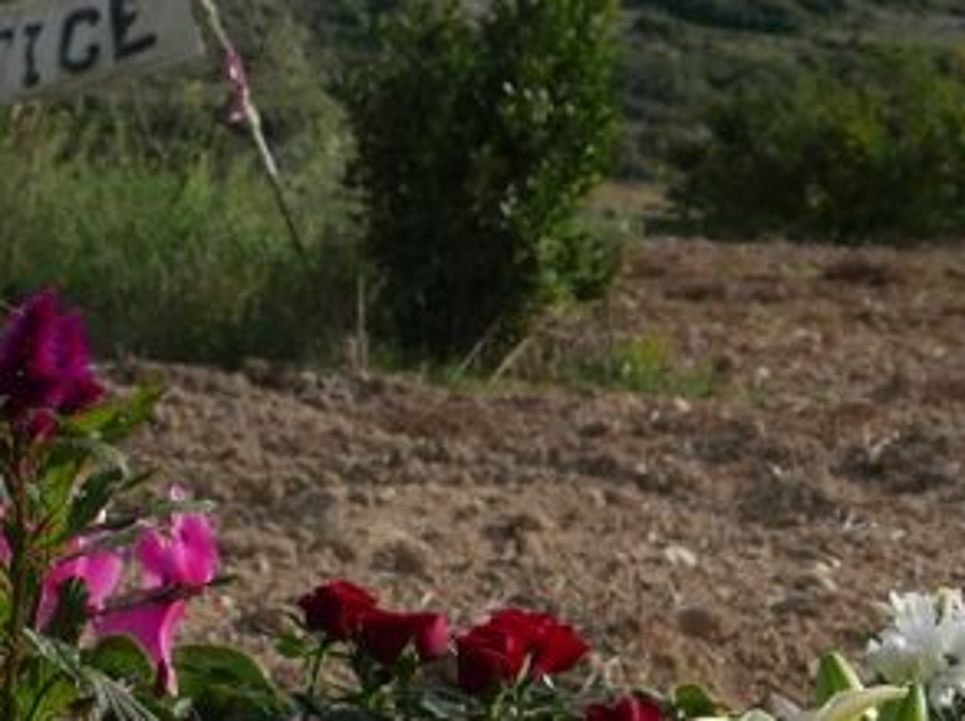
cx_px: -659
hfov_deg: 15.7
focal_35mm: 111
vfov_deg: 13.3
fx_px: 3091
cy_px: 543
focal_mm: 14.9
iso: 200
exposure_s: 1/1000
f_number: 5.6
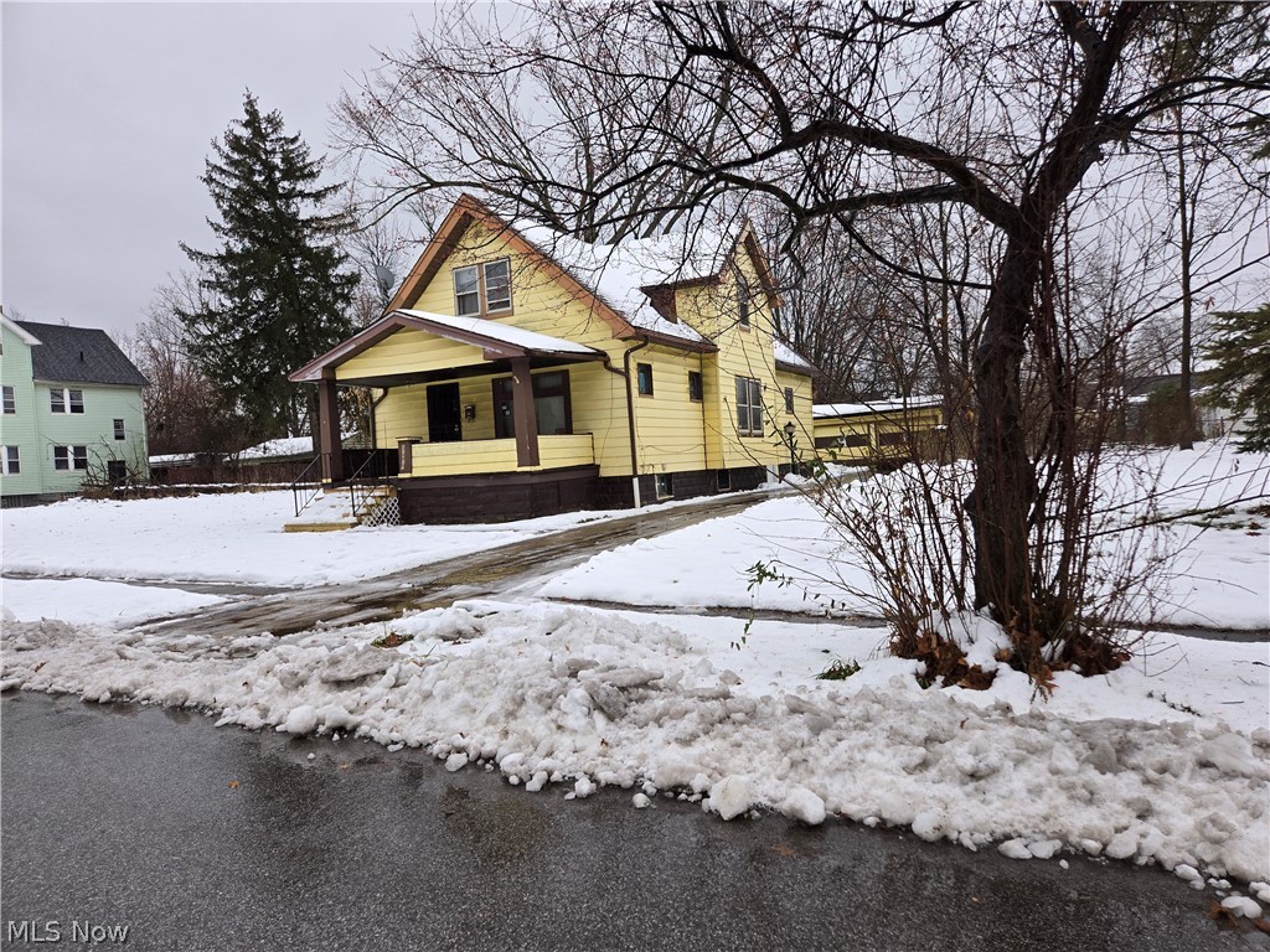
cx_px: 635
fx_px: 844
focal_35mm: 23
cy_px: 476
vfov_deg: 58.9
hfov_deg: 73.9
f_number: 1.8
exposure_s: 1/174
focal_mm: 5.4
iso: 25
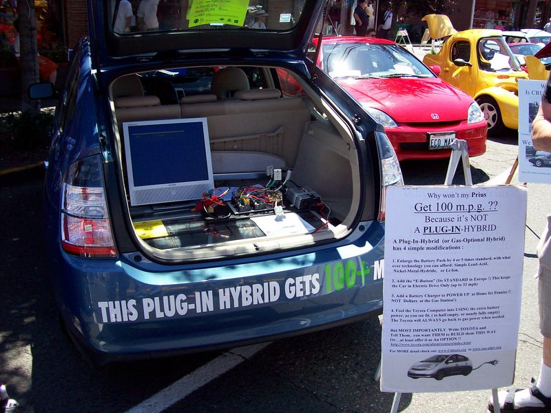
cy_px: 206
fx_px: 573
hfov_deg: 51.4
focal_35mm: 36
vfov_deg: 39.6
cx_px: 276
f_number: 2.7
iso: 80
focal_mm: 6
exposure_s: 1/668
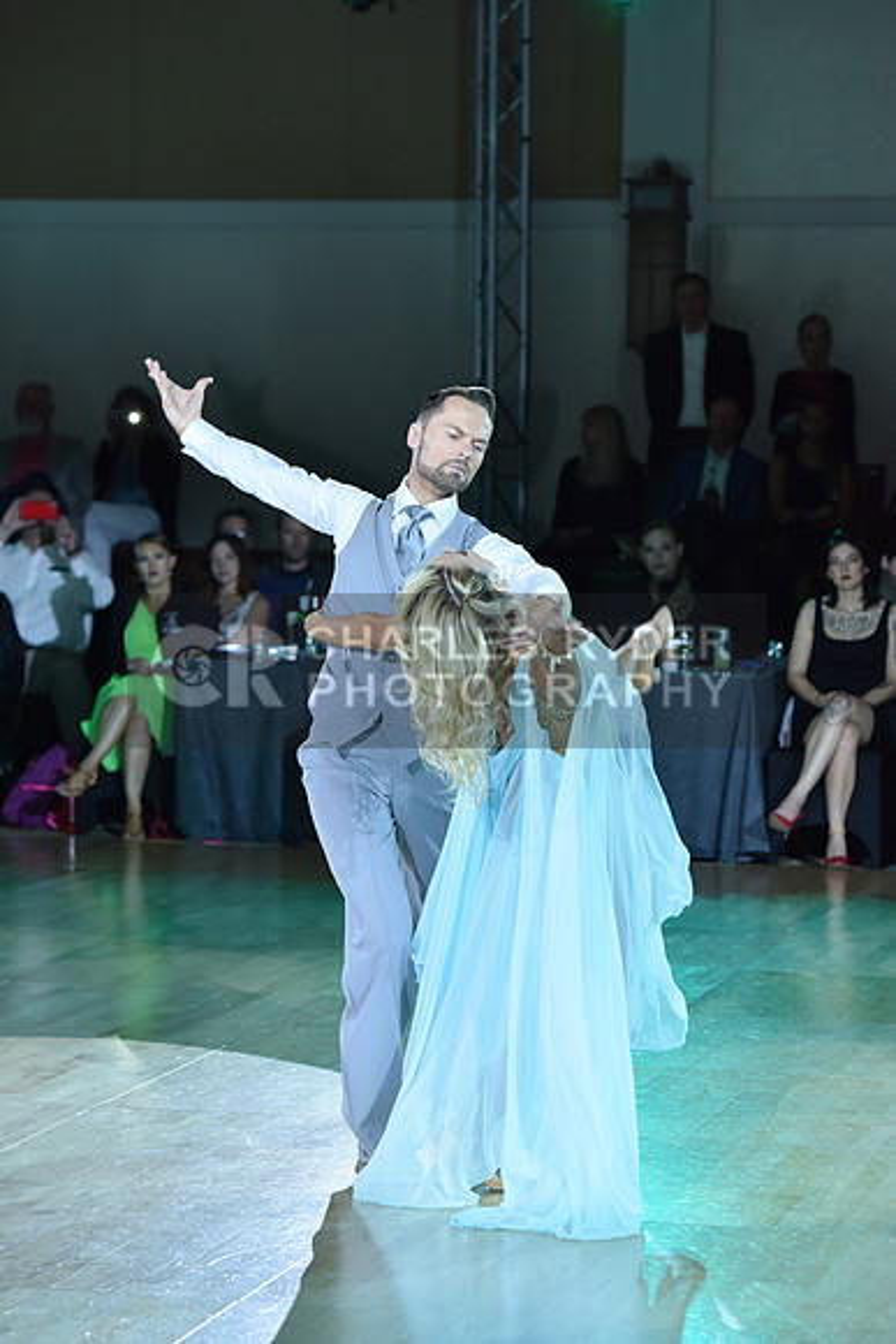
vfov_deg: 18.6
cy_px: 672
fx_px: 4104
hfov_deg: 12.5
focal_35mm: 110
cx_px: 448
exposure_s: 1/250
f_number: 4
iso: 1600
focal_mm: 110
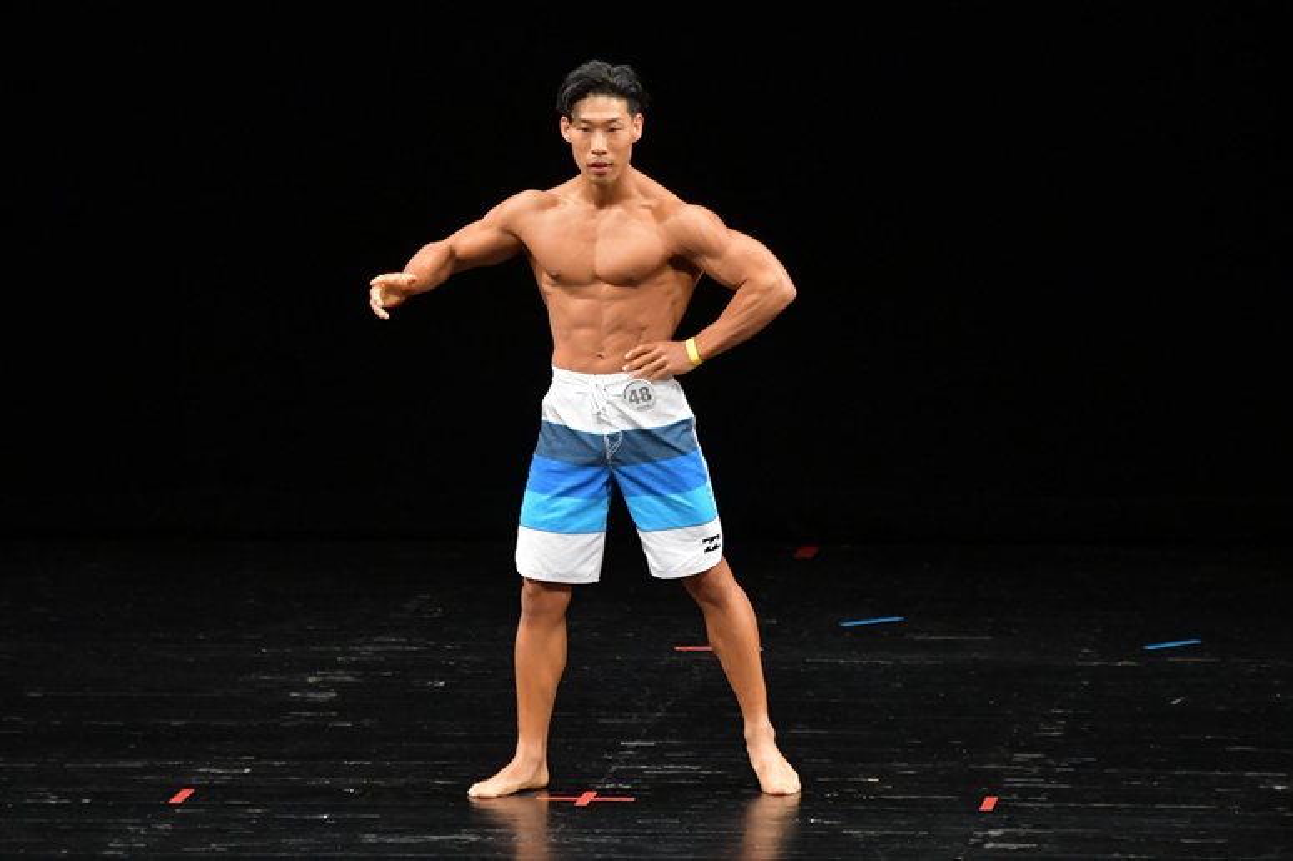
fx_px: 10770
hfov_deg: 6.9
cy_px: 430
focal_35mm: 300
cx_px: 646
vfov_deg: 4.6
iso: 3200
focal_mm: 200
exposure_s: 1/400
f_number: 5.6
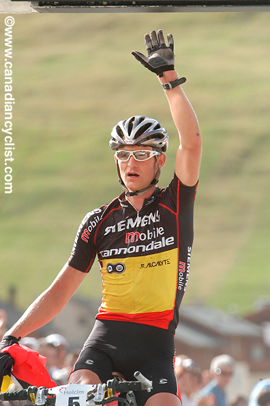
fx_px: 5108
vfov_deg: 4.6
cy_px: 204
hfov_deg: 3.0
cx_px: 135
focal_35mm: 453
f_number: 6.3
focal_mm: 300
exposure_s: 1/500
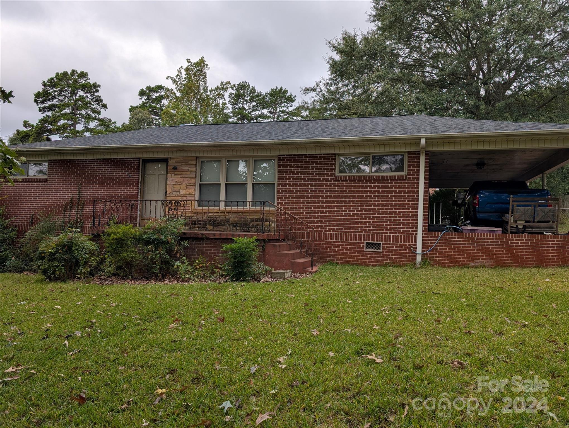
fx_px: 395
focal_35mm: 24
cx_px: 284
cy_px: 214
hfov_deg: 71.5
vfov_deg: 56.9
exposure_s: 1/822
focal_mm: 6.9
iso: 23
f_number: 1.68
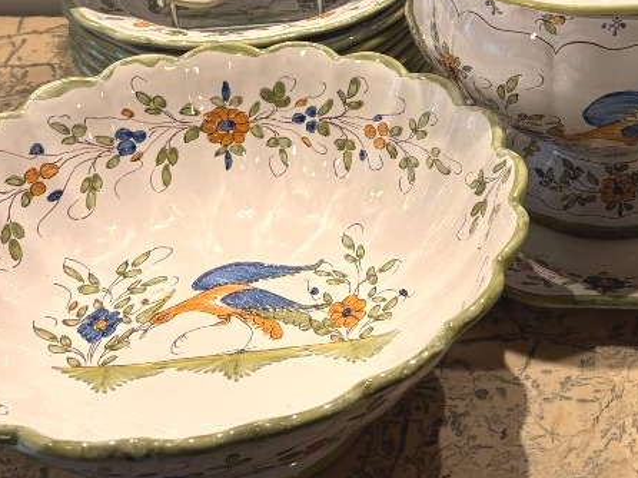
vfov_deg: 22.8
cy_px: 20
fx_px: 1142
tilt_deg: -29.2
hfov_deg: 29.9
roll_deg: +0.5
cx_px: 571
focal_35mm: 62
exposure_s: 1/100
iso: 64
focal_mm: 5.96
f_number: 1.6
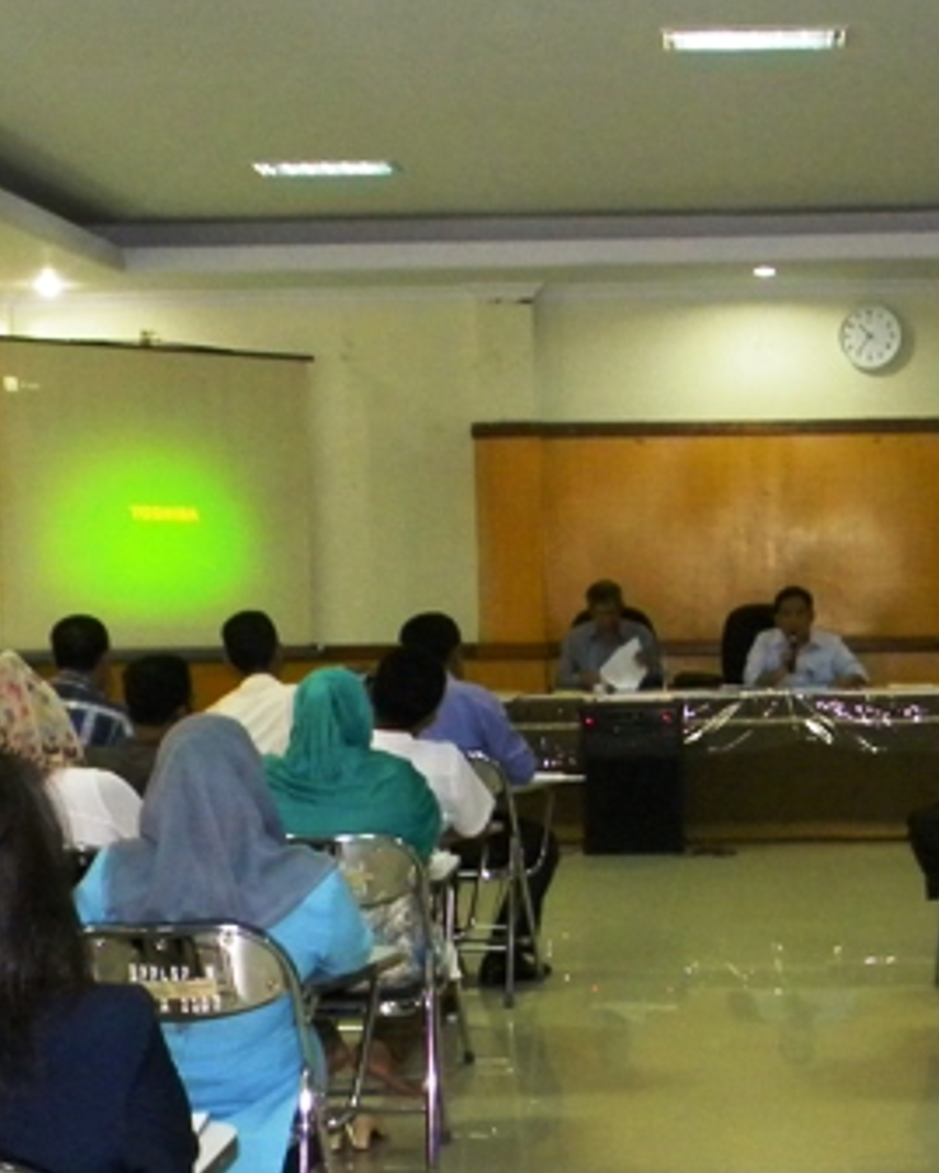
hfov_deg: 23.2
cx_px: 747
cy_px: 817
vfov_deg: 28.9
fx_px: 2257
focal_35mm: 65
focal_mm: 5
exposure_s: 1/26
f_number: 3.5
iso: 400
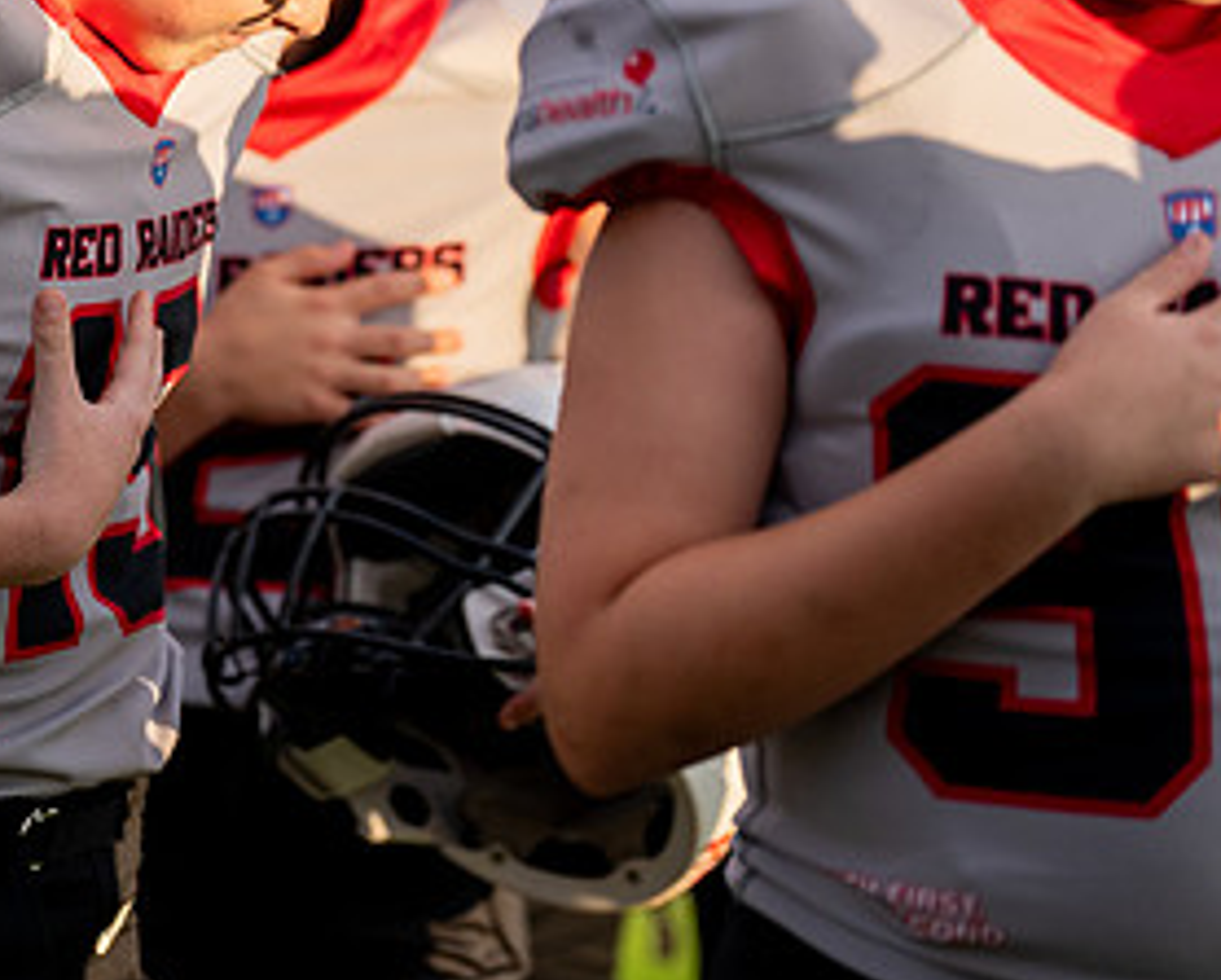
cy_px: 202
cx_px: 117
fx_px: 10418
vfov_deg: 5.4
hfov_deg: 6.7
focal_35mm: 288
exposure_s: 1/1600
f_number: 2.8
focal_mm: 135
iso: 400
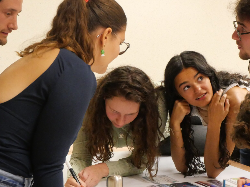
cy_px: 89
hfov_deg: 19.8
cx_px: 143
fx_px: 715
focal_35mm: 99
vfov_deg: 14.9
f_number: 10
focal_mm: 30
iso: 3200
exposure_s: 1/20
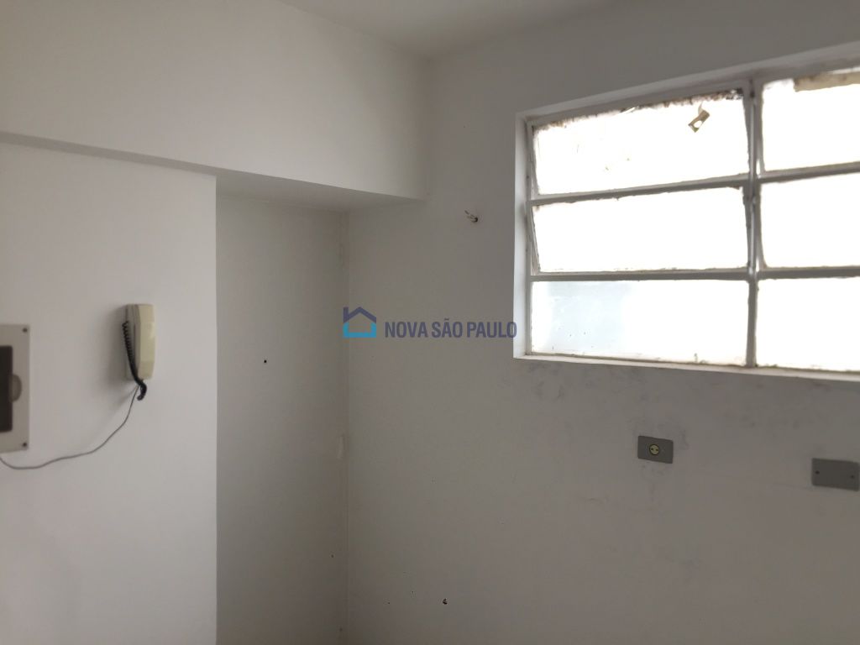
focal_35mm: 29
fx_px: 720
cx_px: 430
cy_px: 322
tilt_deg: -1.8
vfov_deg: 48.2
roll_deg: -1.3
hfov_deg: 61.7
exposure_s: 1/120
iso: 32
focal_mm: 4.15
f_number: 2.2
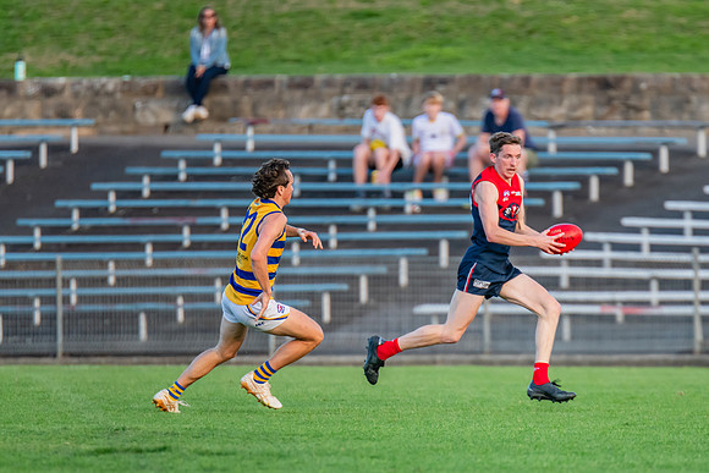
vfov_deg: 2.3
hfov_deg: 3.5
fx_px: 11639
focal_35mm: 591
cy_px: 290
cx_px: 465
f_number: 4
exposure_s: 1/1250
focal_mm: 420
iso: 1400
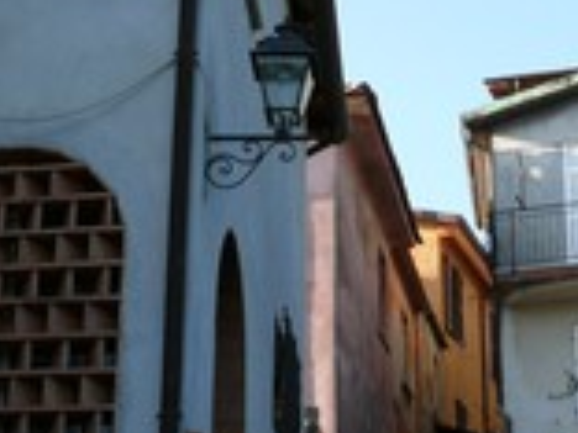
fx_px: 1503
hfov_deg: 21.6
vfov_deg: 16.4
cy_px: 274
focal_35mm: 90
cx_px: 437
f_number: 4.5
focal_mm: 7.4
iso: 100
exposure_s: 1/200
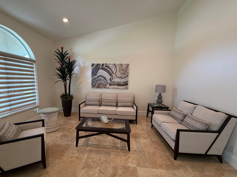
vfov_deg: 78.0
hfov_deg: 94.2
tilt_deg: -7.6
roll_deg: -0.5
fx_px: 110
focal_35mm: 16
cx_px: 107
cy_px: 94
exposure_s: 1/120
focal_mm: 2.22
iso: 250
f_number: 2.2
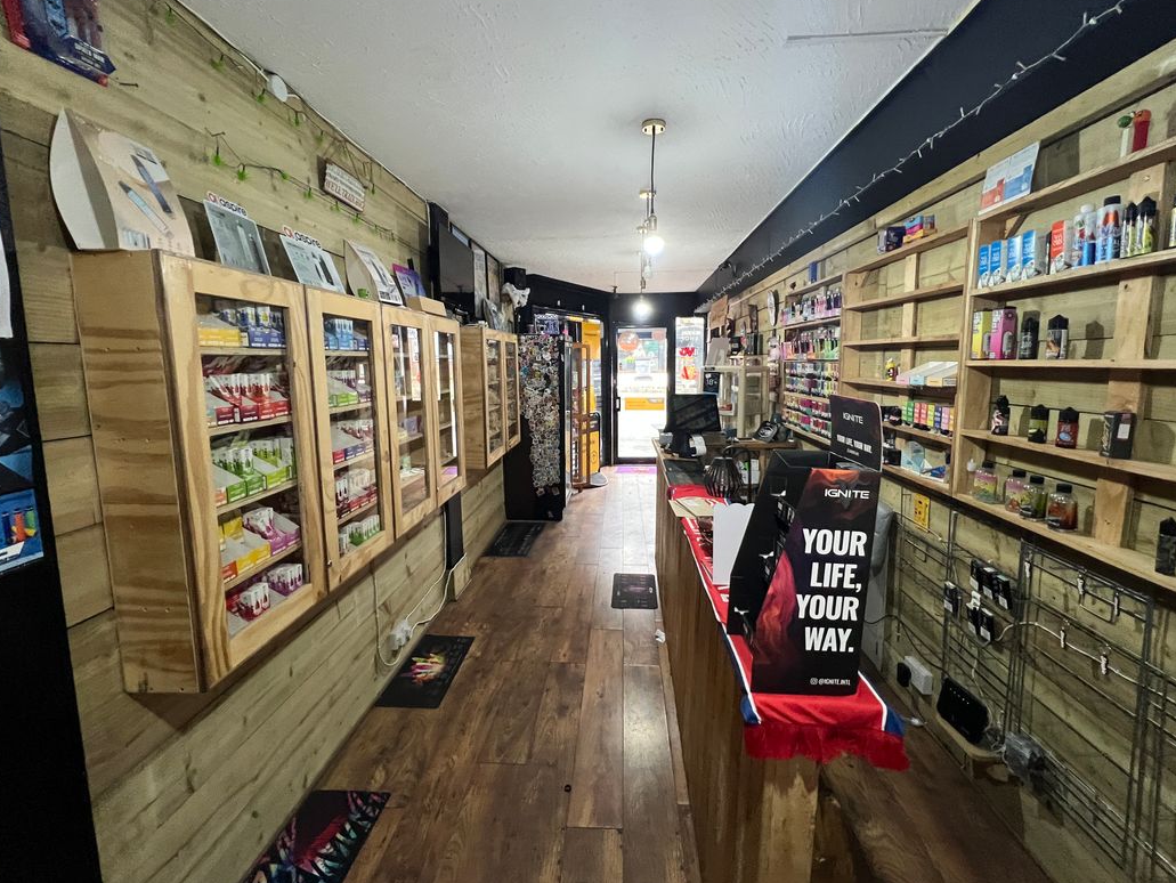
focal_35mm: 14
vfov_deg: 85.7
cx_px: 598
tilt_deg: -5.9
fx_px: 476
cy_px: 422
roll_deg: -0.2
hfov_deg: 102.0
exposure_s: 1/50
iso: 400
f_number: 1.8
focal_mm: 1.57
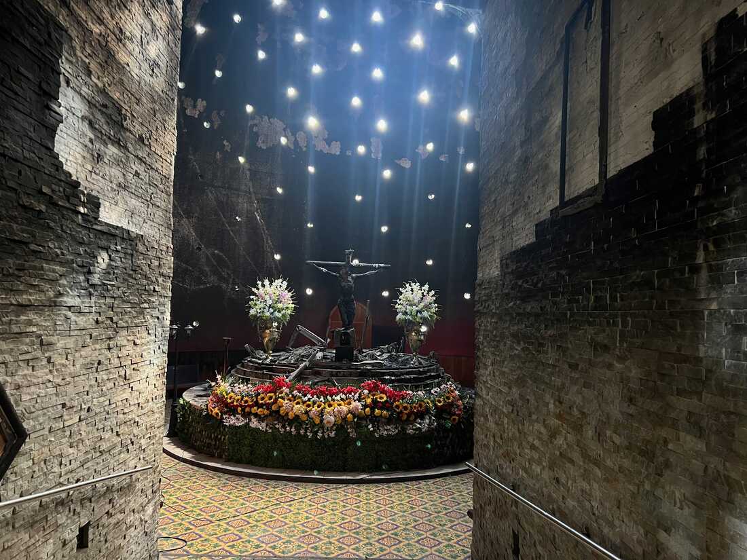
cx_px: 374
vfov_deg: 53.1
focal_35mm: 26
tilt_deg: +3.6
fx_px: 561
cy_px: 280
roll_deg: -1.4
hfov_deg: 67.3
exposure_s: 1/30
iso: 800
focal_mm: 5.7
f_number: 1.5
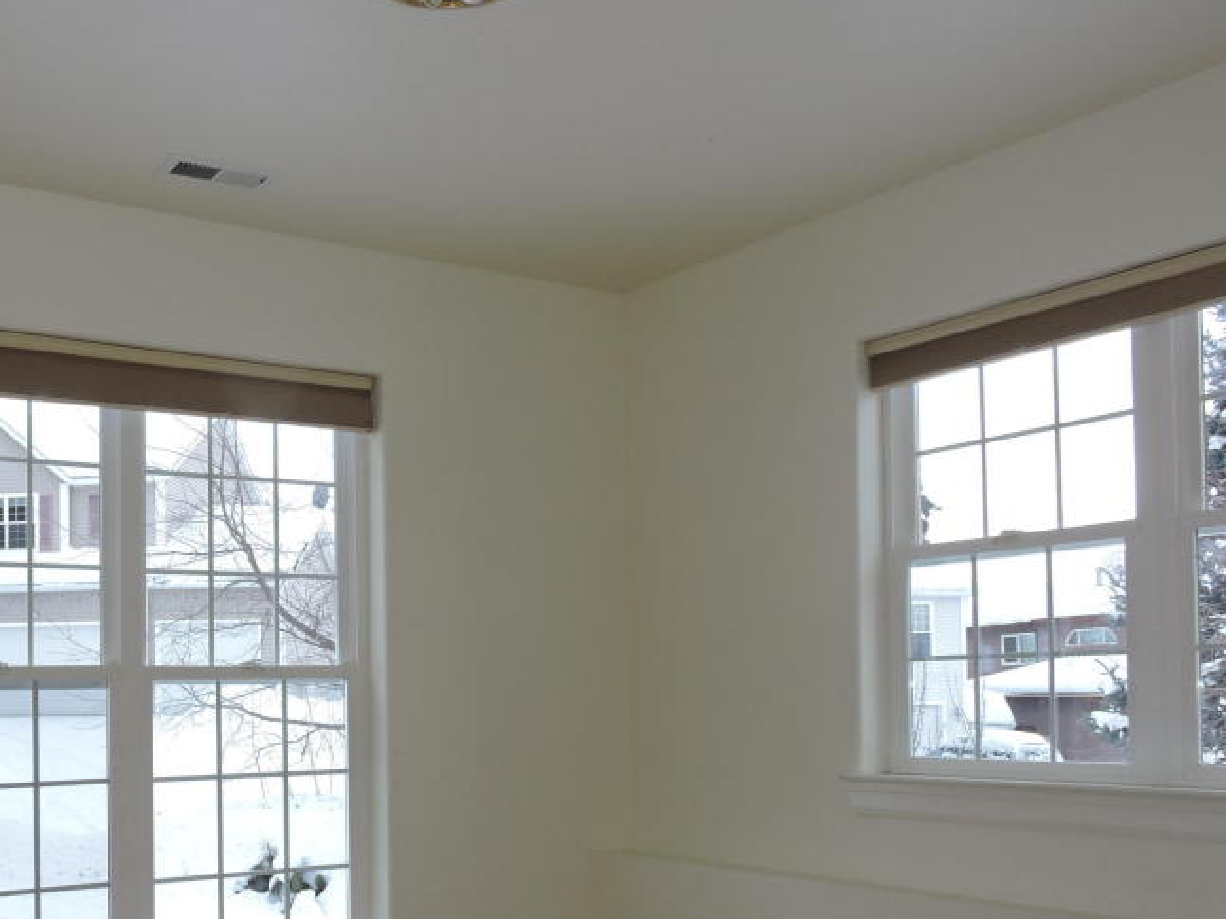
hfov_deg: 47.6
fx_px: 1346
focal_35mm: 38
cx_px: 349
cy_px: 658
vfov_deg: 37.0
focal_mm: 4.3
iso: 100
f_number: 3.3
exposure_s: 1/60
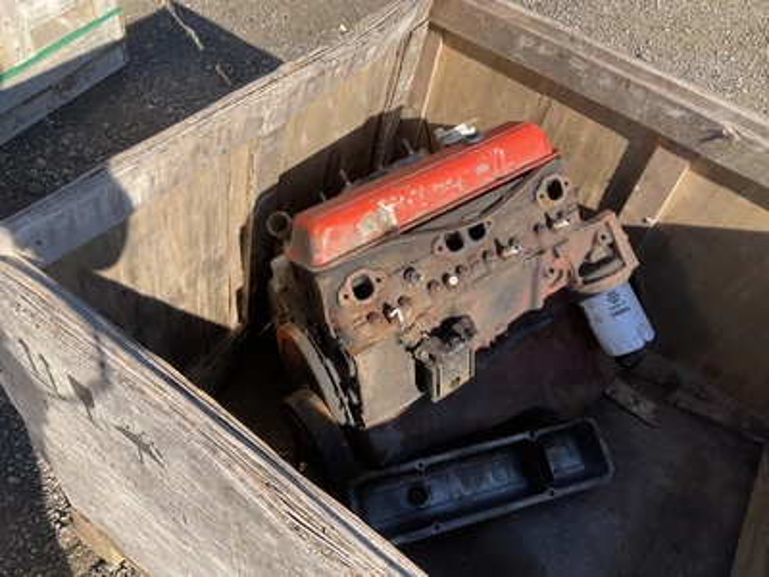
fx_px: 644
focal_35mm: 29
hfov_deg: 61.7
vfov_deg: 48.2
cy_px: 288
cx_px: 384
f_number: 1.8
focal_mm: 3
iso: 25
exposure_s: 1/691
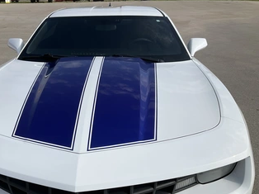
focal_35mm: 37
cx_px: 97
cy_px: 109
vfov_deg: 38.6
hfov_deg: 49.7
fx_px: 277
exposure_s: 1/3125
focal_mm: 3
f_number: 1.8
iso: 25
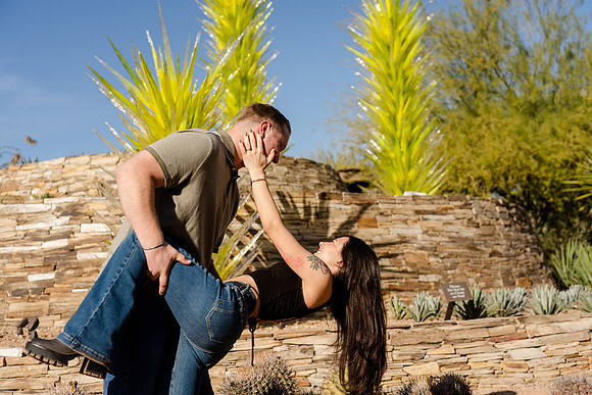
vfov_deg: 27.5
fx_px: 806
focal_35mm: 49
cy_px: 198
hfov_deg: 40.3
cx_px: 296
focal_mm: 49
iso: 50
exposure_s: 1/640
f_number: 4
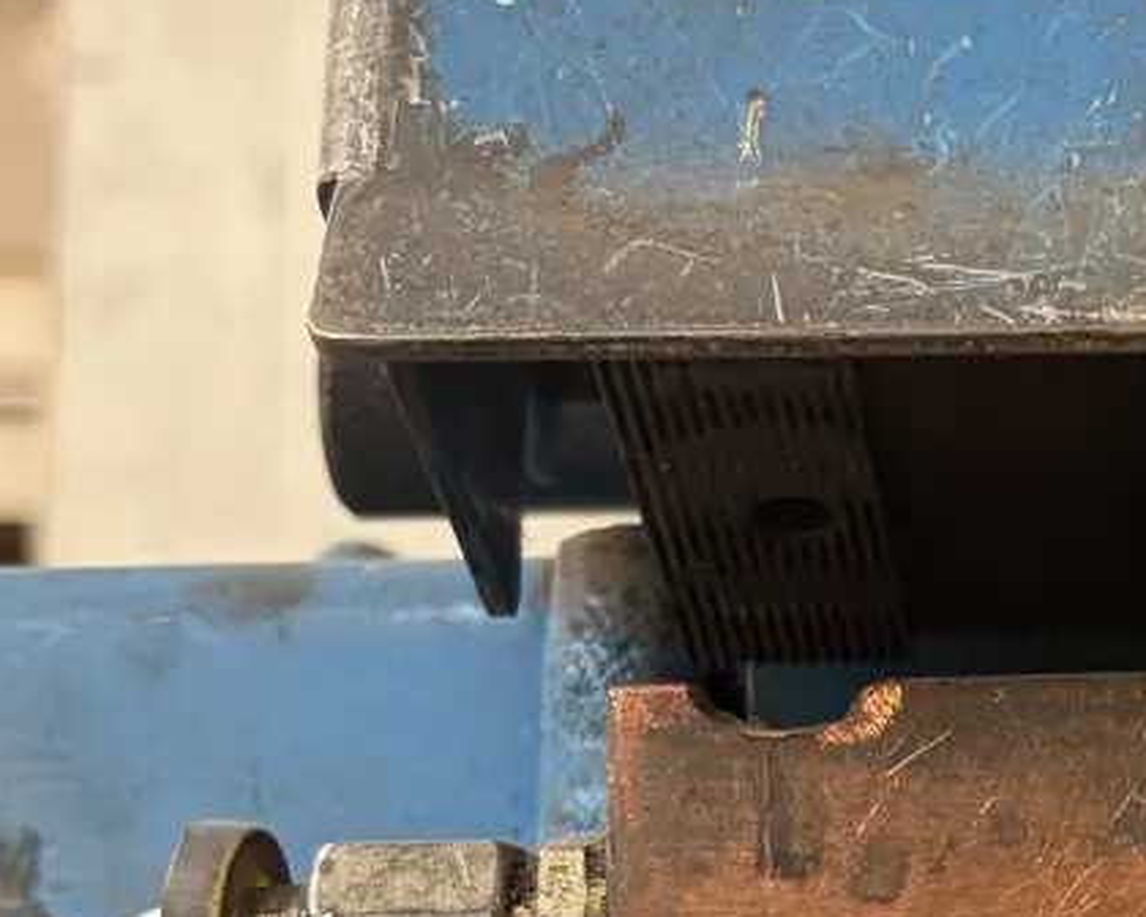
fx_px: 3934
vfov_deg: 13.0
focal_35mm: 116
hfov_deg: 15.8
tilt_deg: +8.3
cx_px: 1435
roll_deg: +0.8
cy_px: 1018
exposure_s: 1/121
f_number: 1.6
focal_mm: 5.96
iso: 80
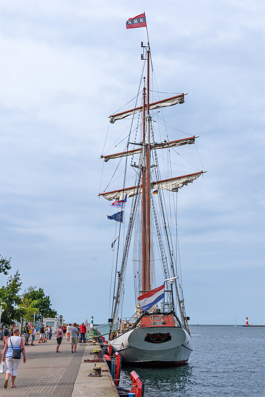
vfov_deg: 41.1
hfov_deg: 28.1
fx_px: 530
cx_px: 132
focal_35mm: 48
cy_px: 198
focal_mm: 32
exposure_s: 1/800
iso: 200
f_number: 8
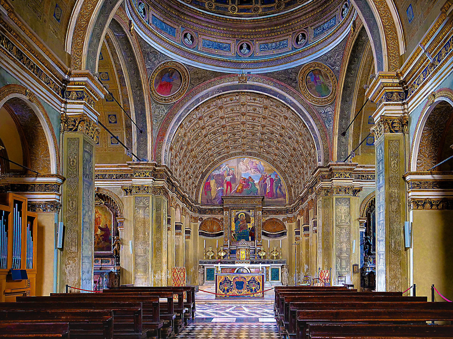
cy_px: 170
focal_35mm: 30
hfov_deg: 60.0
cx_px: 226
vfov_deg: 46.8
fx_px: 393
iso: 800
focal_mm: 15
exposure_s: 1/10
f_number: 3
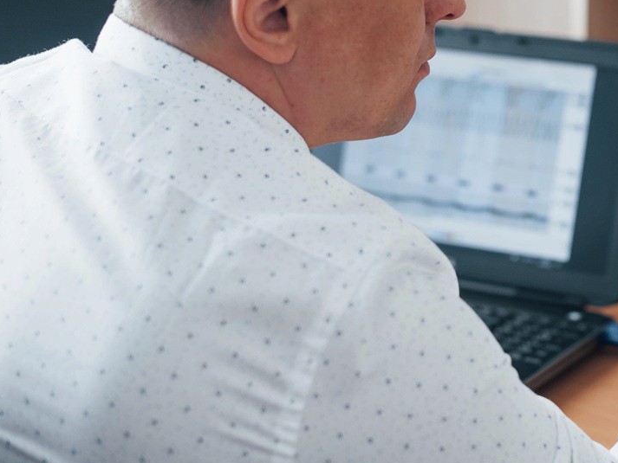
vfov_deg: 14.6
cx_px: 577
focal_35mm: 101
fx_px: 1803
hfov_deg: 19.0
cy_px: 153
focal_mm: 50
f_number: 2.2
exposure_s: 1/200
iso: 250
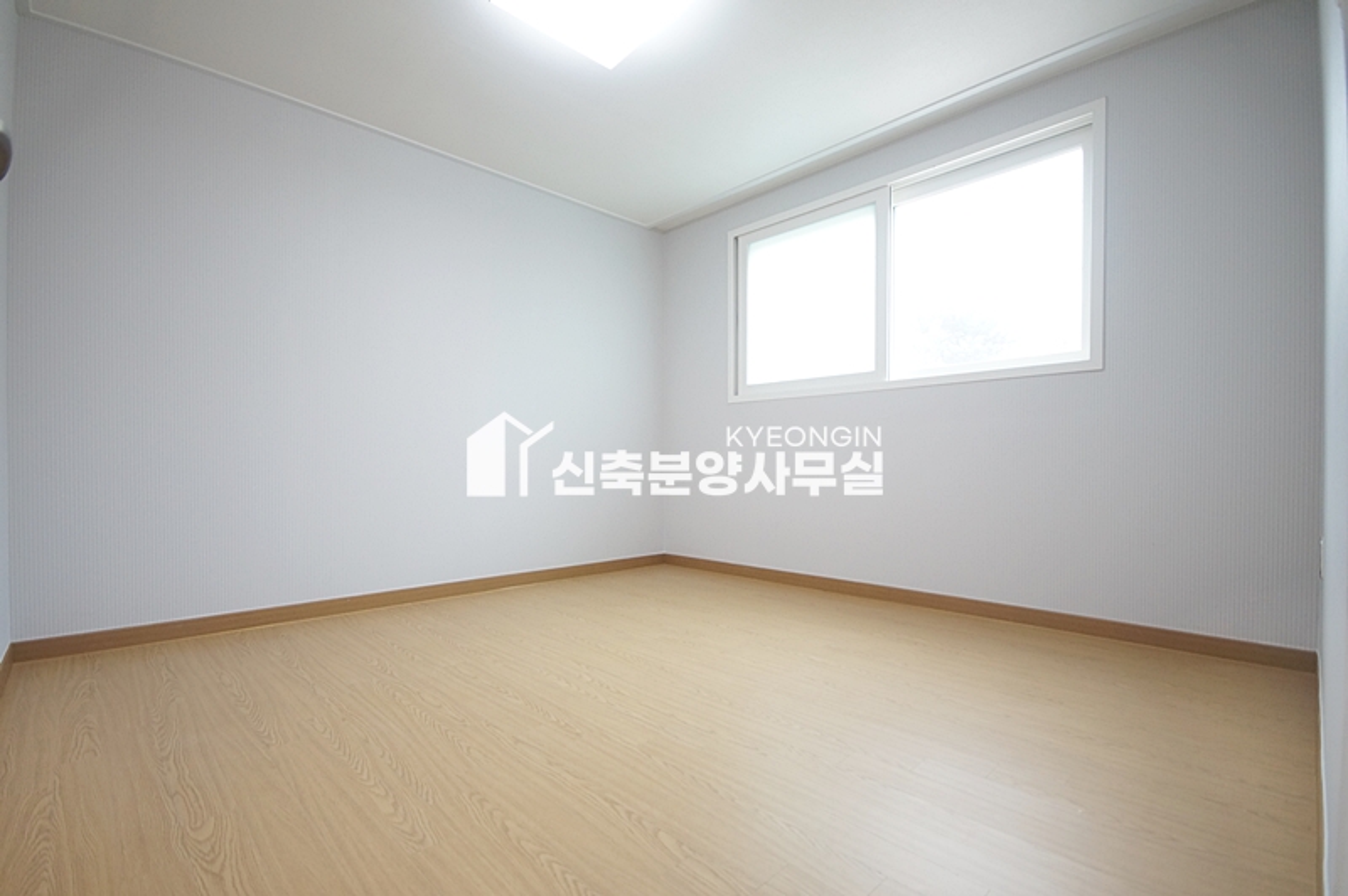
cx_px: 674
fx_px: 617
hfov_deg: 95.0
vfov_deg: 72.0
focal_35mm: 16
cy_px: 448
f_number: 4
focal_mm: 11
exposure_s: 1/80
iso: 800
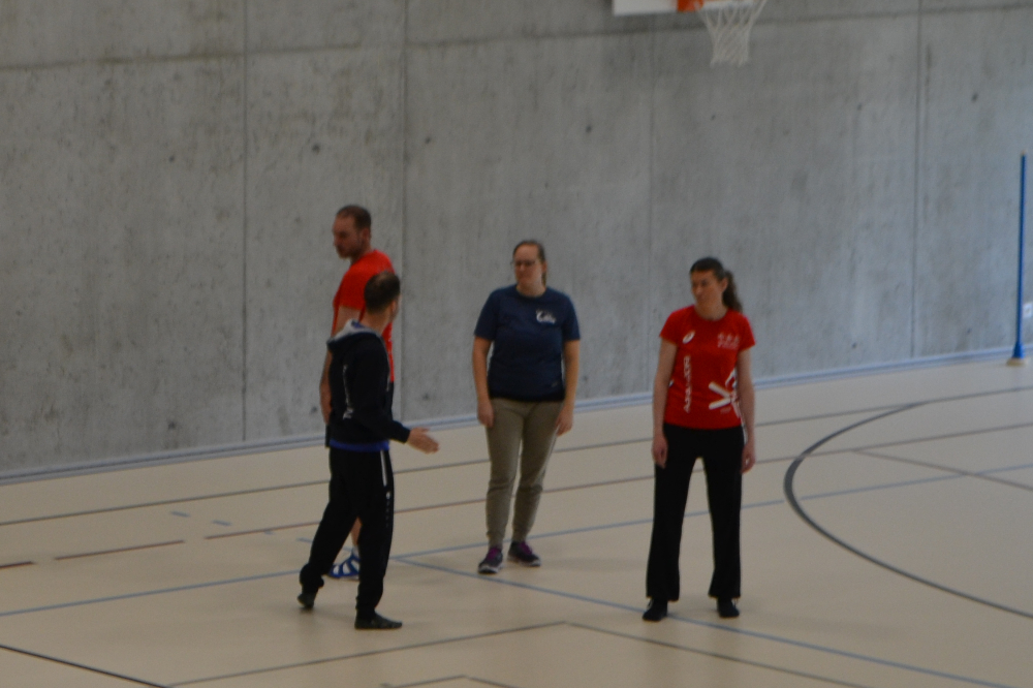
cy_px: 342
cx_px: 101
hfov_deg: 12.1
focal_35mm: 169
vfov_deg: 8.1
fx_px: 4848
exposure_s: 1/80
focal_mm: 55
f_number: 5.6
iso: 400
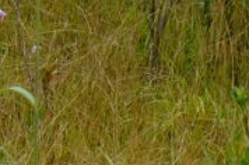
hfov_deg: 4.5
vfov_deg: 3.0
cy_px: -366
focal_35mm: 444
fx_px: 3065
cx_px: -340
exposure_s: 1/1250
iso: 500
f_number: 5.6
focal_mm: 45
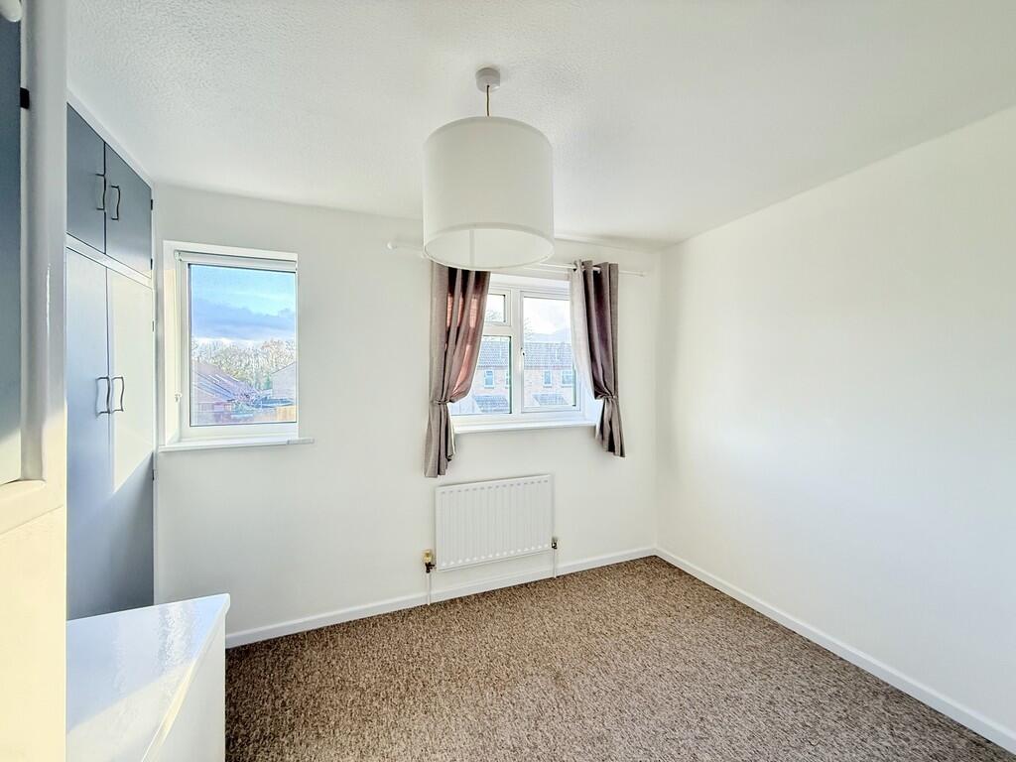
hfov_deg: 102.1
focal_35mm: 14
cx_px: 508
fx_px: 411
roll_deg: +0.1
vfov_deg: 85.7
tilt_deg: -0.2
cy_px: 381
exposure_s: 1/99
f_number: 2.2
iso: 250
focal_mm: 2.22
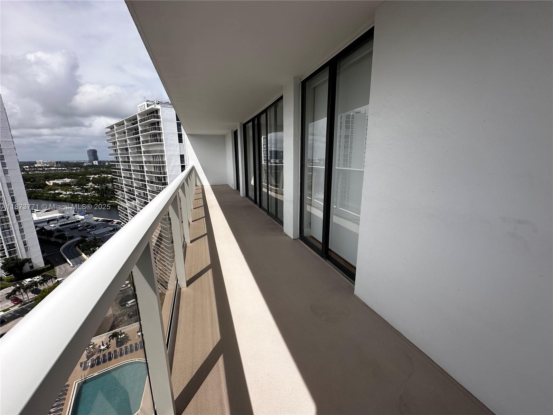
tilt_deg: -12.1
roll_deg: +0.2
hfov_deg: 102.1
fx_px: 224
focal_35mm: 14
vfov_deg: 85.7
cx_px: 276
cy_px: 208
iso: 50
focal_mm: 2.22
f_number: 2.2
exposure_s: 1/2564
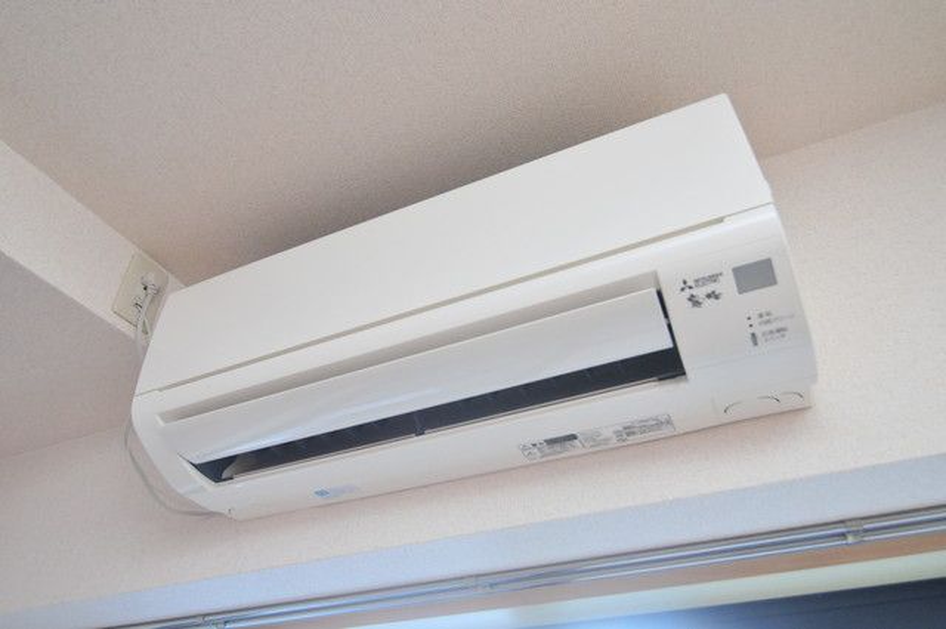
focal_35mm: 24
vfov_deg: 53.0
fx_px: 630
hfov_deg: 73.8
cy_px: 314
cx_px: 473
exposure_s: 1/125
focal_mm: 16
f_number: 4.5
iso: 1000
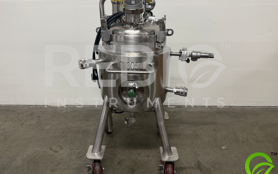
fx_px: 197
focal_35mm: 26
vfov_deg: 47.5
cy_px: 76
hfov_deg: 70.4
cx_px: 138
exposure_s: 1/60
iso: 160
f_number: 1.78
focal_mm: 6.76
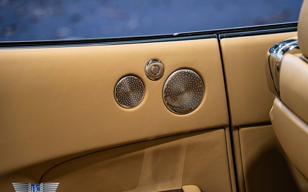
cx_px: 155
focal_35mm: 108
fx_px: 906
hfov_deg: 19.3
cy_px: 101
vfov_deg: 12.1
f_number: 4
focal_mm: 105
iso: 1250
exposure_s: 1/80
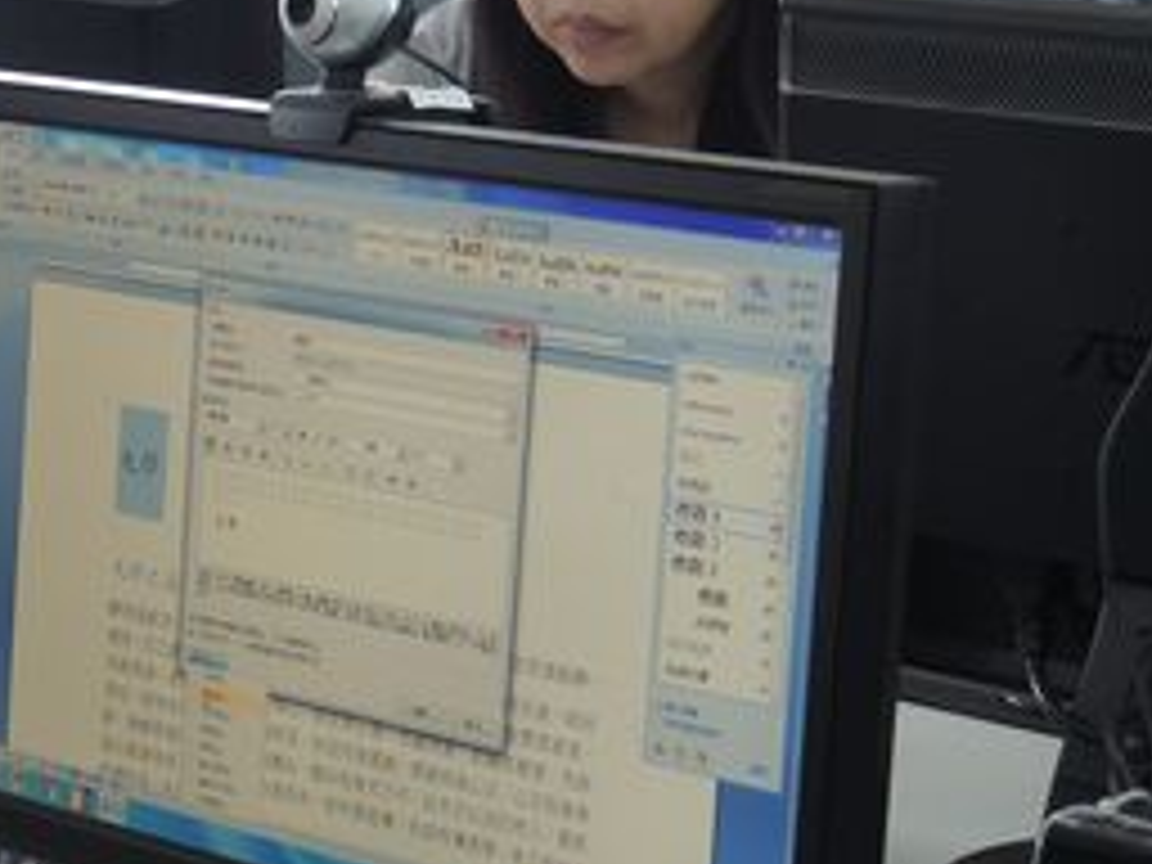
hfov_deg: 12.0
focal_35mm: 156
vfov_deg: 9.5
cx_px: -634
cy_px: 414
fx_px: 5192
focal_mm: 11
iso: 140
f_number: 2.8
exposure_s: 1/50
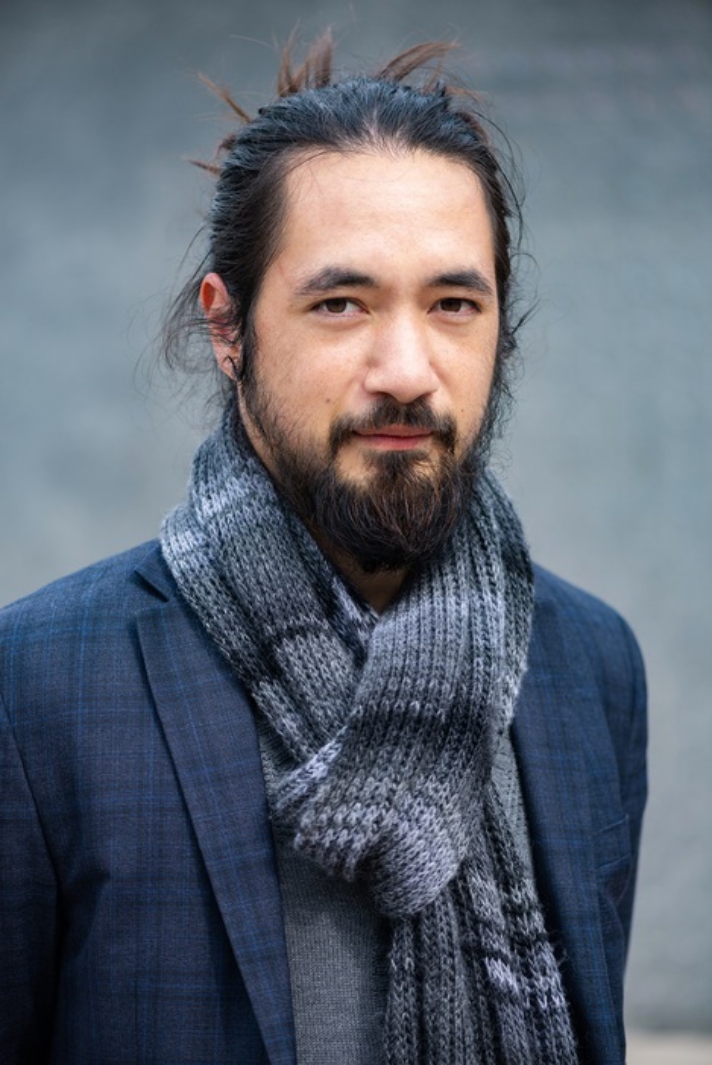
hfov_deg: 13.1
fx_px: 3110
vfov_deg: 19.4
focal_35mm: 105
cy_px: 532
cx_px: 356
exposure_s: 1/800
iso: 200
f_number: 3.5
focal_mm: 105
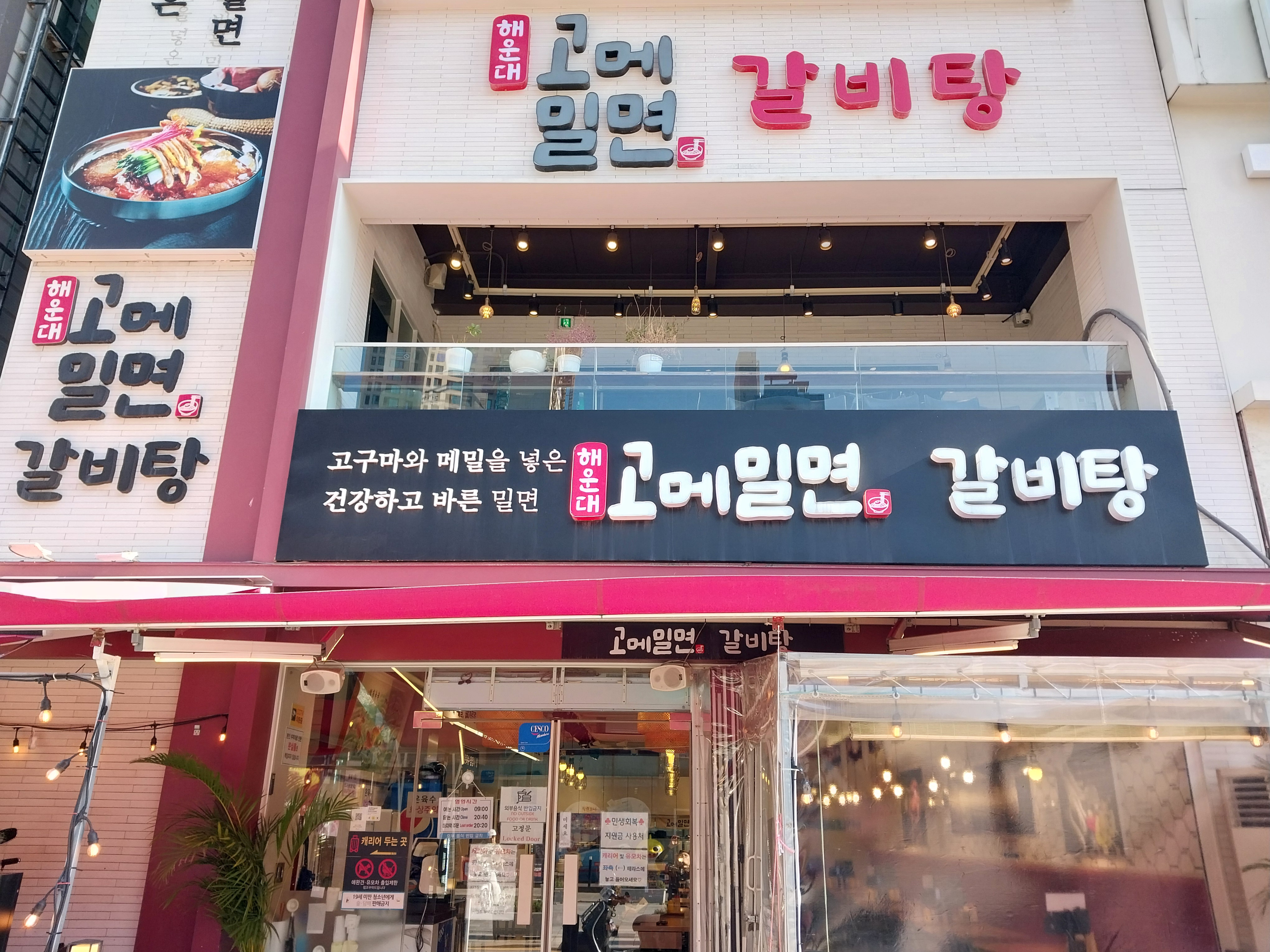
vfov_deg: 53.1
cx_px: 635
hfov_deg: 67.3
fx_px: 954
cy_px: 476
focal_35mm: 26
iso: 25
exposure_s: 1/120
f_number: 1.8
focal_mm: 4
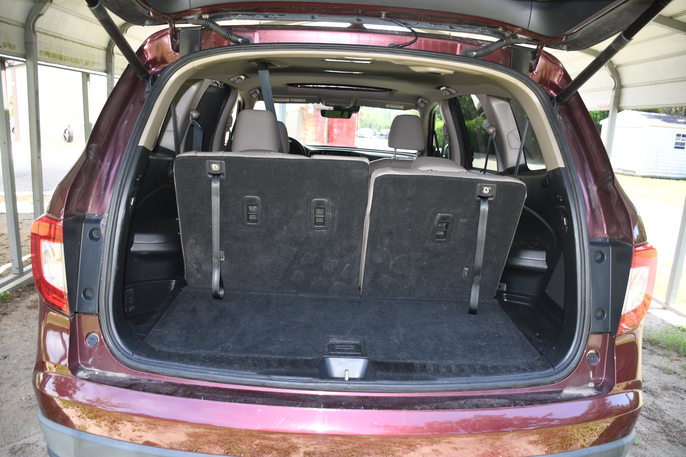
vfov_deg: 47.9
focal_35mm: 27
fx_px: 514
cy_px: 228
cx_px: 343
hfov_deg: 67.4
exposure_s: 1/60
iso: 100
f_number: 3.5
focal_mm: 18
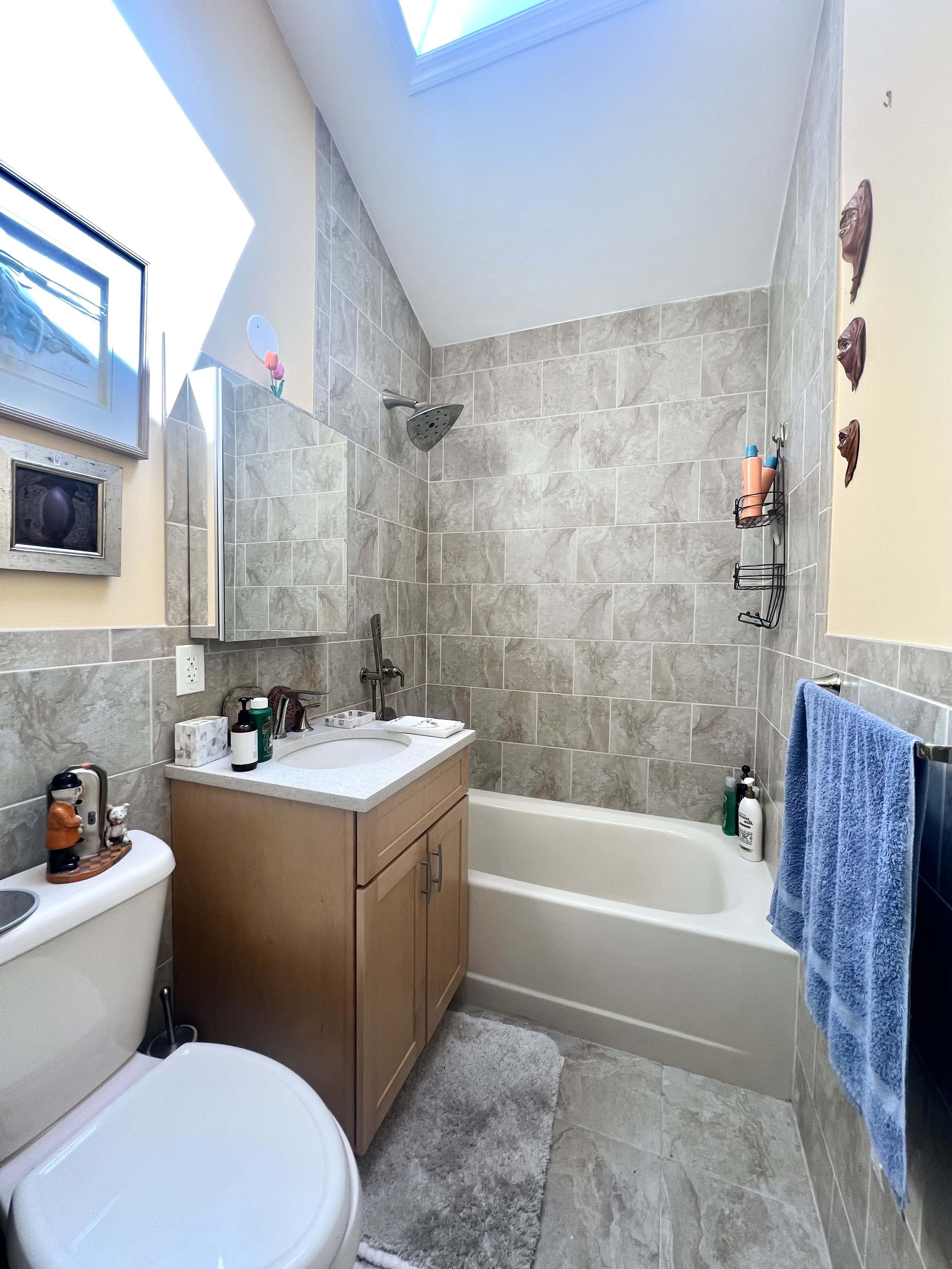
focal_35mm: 13
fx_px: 477
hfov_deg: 89.9
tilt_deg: -1.9
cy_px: 634
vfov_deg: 106.2
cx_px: 476
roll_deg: -1.2
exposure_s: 1/120
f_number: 1.8
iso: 64
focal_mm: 1.57
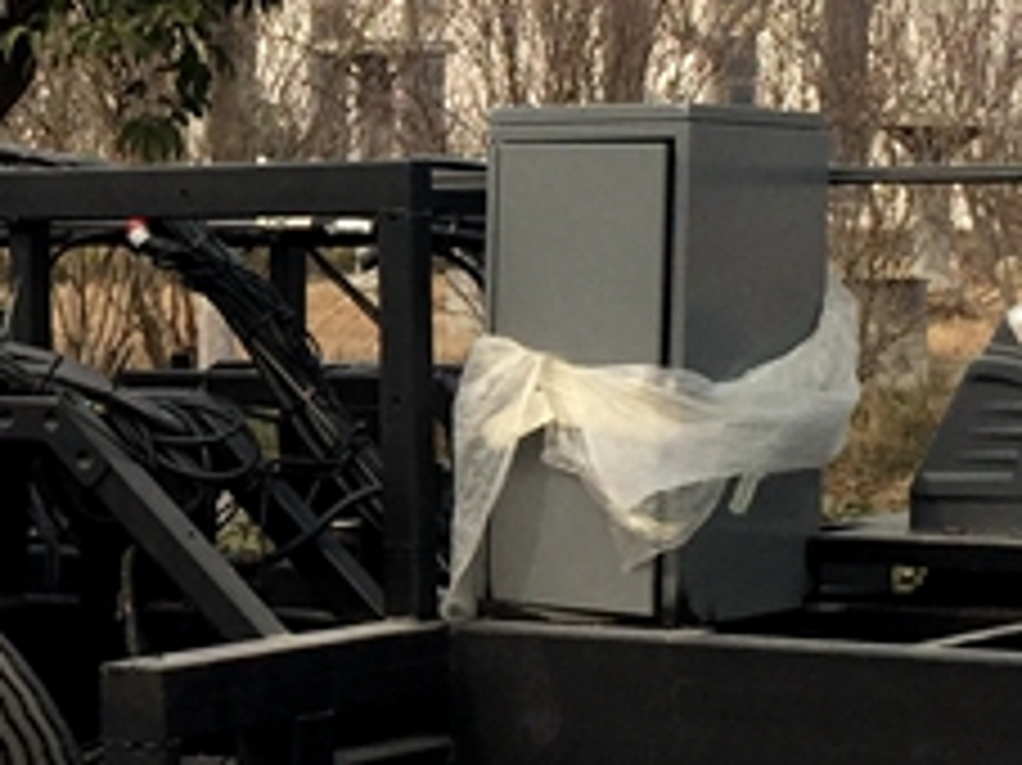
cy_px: 441
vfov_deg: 11.3
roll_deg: +1.1
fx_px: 3866
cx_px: -99
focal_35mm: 131
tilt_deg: -0.3
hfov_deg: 14.7
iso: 32
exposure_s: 1/1276
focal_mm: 4.15
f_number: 2.2
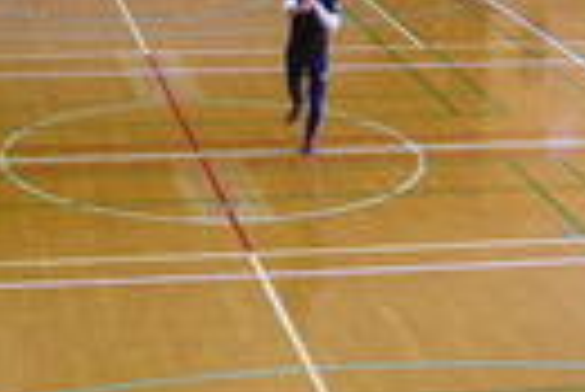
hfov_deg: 18.2
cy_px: 81
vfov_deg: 12.2
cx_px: 238
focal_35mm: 112
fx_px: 1822
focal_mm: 5.8
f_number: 2.8
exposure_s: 1/13.7
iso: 50
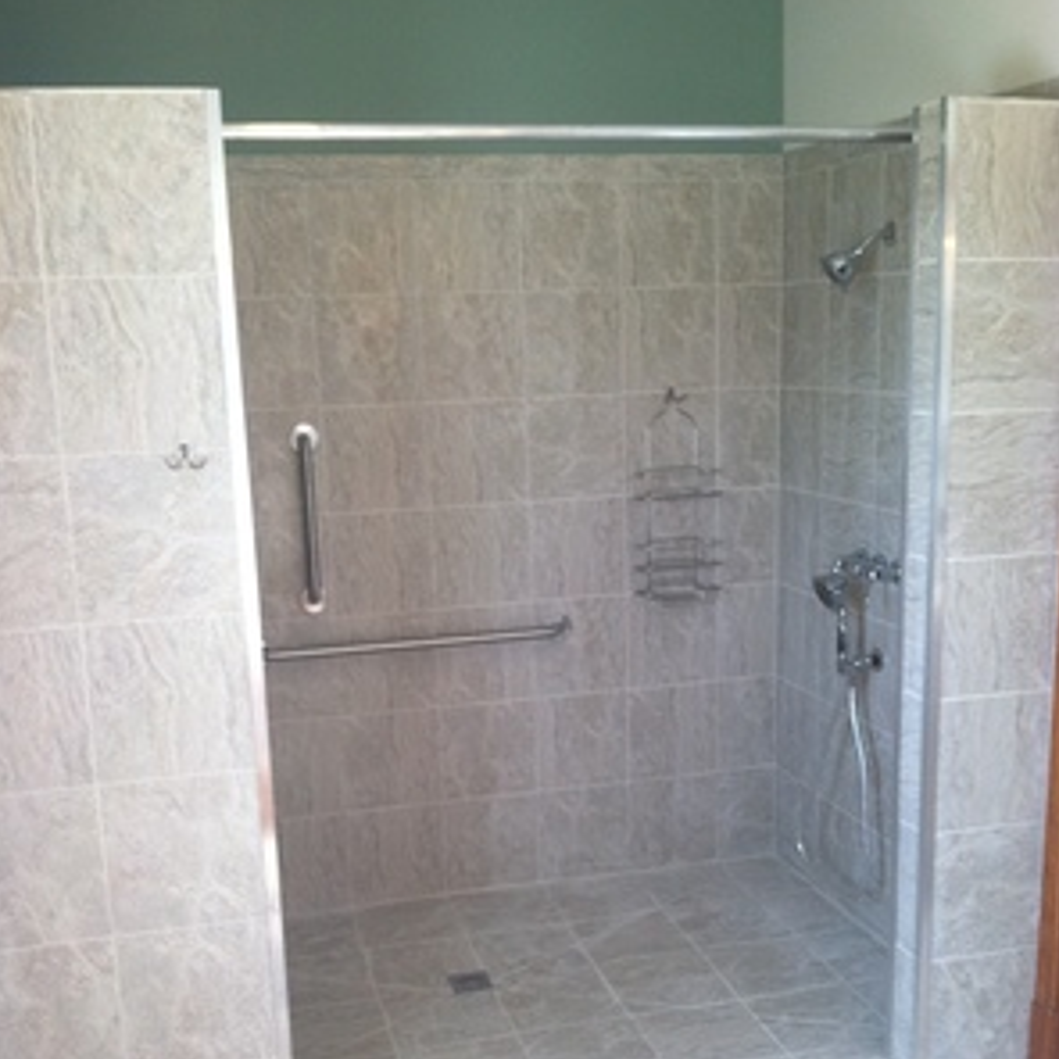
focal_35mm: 42
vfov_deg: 39.8
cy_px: 648
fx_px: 1454
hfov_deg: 40.0
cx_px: 530
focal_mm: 3.85
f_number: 2.8
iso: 80
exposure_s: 1/20
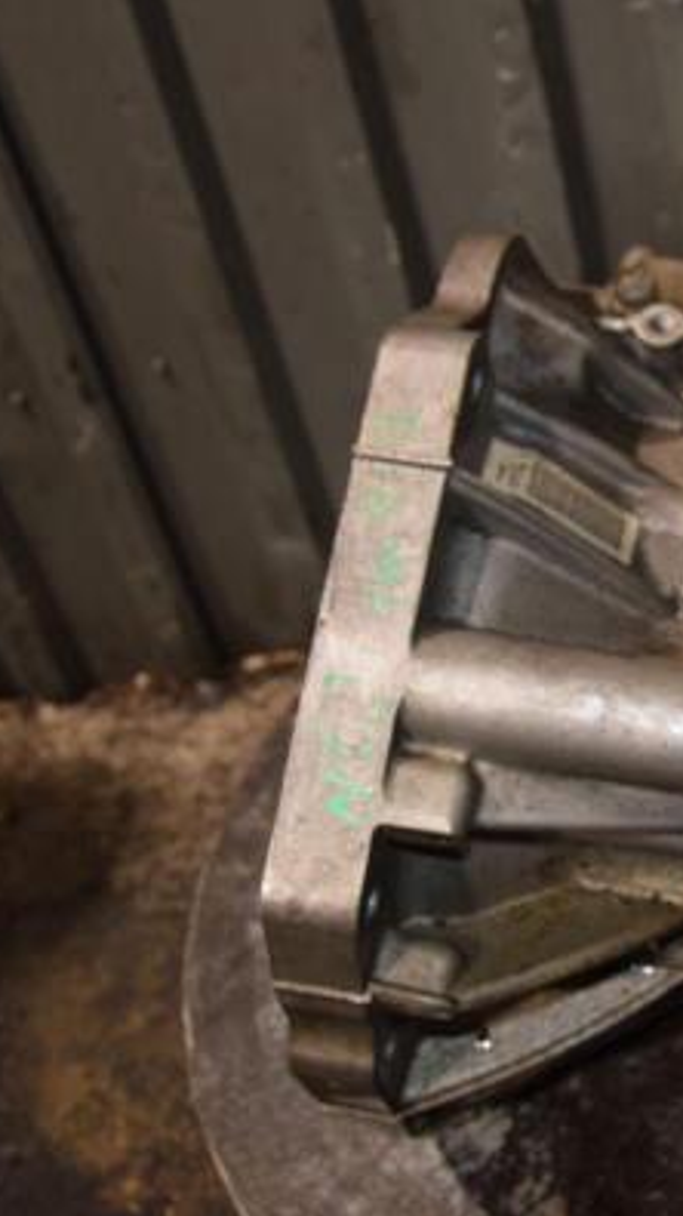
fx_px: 1385
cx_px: 754
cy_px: 610
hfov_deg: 25.6
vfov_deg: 47.4
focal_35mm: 43
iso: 800
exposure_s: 1/60
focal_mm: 18
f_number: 5
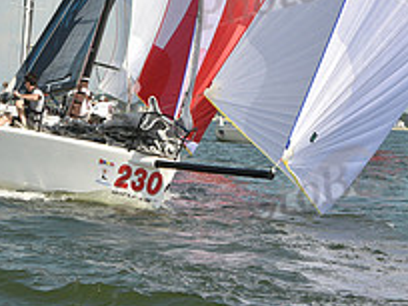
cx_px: 92
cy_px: 111
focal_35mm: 191
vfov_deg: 7.8
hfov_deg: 10.3
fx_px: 2251
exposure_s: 1/640
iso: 320
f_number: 13
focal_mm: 70
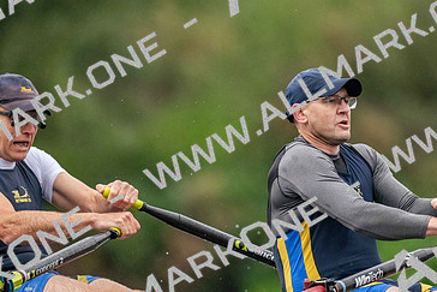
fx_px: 11597
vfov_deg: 1.4
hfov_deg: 2.2
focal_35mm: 955
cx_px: 292
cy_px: 193
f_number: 4
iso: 5000
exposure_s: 1/2500
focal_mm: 600
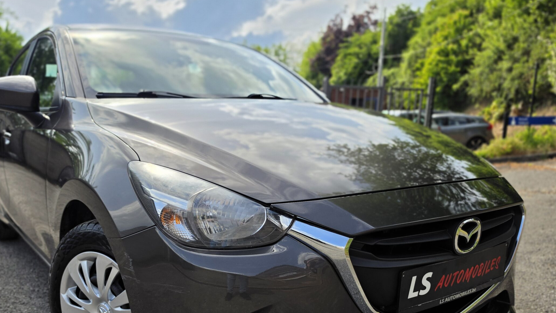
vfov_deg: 37.2
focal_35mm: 31
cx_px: 250
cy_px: 220
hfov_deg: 62.5
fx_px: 457
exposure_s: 1/7939
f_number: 1.4
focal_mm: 6.5
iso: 50
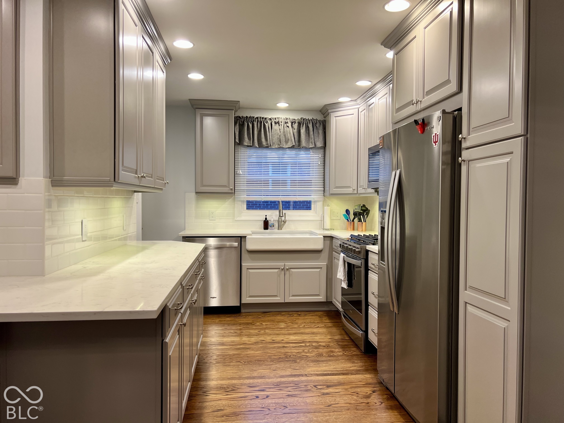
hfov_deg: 67.3
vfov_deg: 53.1
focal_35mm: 26
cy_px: 212
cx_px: 282
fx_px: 424
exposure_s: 1/60
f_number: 1.5
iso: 80
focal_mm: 5.7
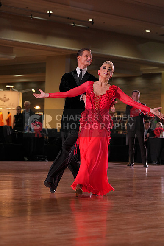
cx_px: 82
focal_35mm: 100
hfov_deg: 13.7
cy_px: 123
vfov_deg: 20.4
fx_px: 683
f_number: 4
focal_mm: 100
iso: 1000
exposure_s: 1/500
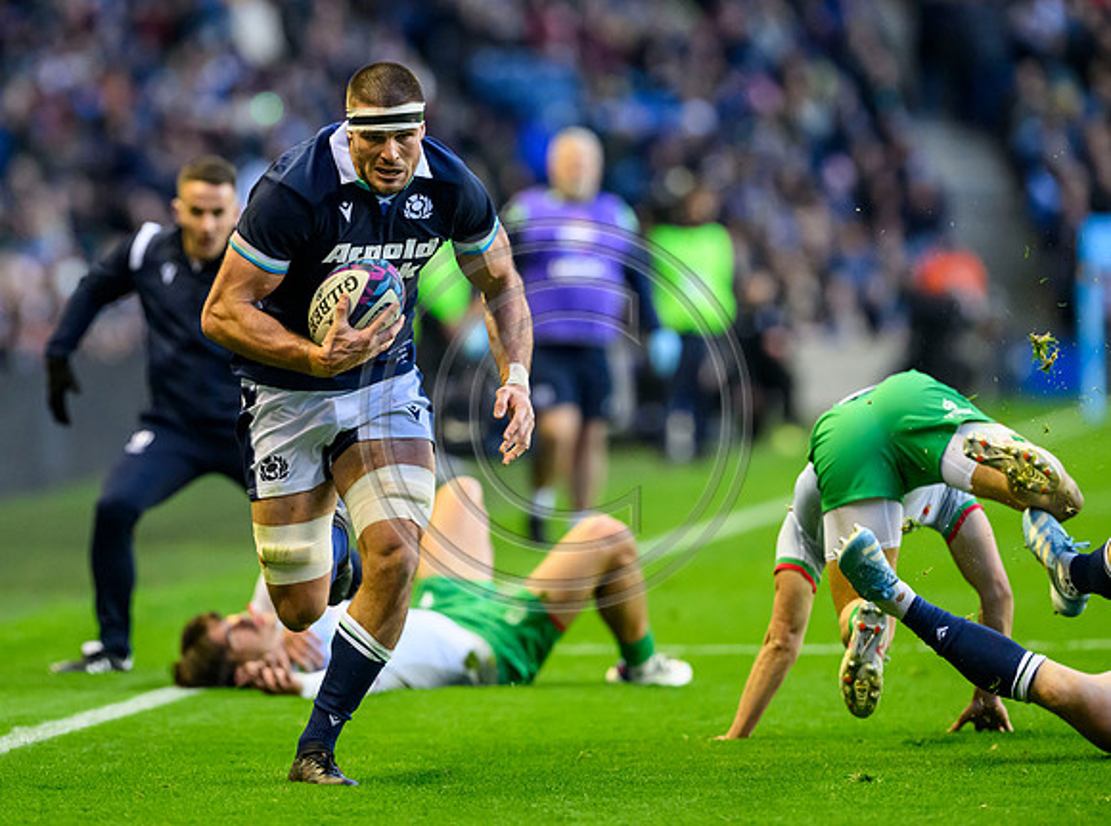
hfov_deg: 4.5
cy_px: 405
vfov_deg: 3.4
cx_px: 479
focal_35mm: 439
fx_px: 14033
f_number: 4
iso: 8000
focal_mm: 400
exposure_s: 1/1250
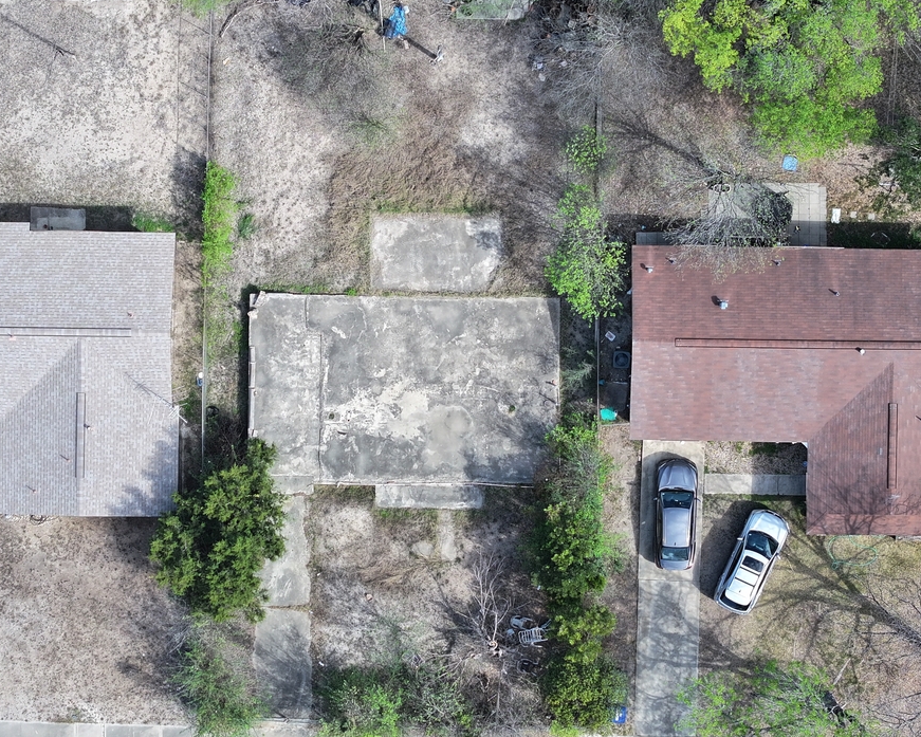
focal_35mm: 113
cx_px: 432
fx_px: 3081
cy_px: 299
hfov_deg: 17.0
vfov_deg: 13.6
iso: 100
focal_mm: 19.35
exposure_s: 1/320
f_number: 2.8
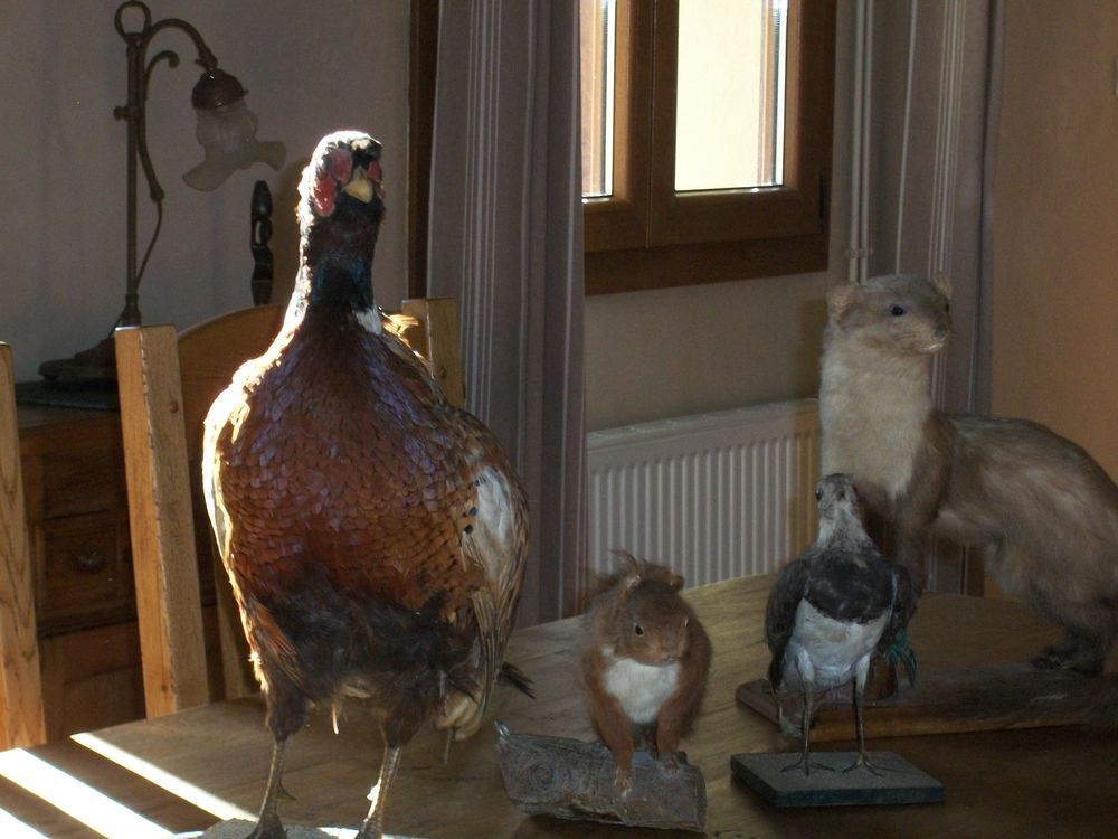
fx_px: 3391
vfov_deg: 14.1
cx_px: 559
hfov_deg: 18.7
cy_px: 420
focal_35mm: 105
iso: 320
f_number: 5.7
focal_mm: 18.8
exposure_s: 1/60
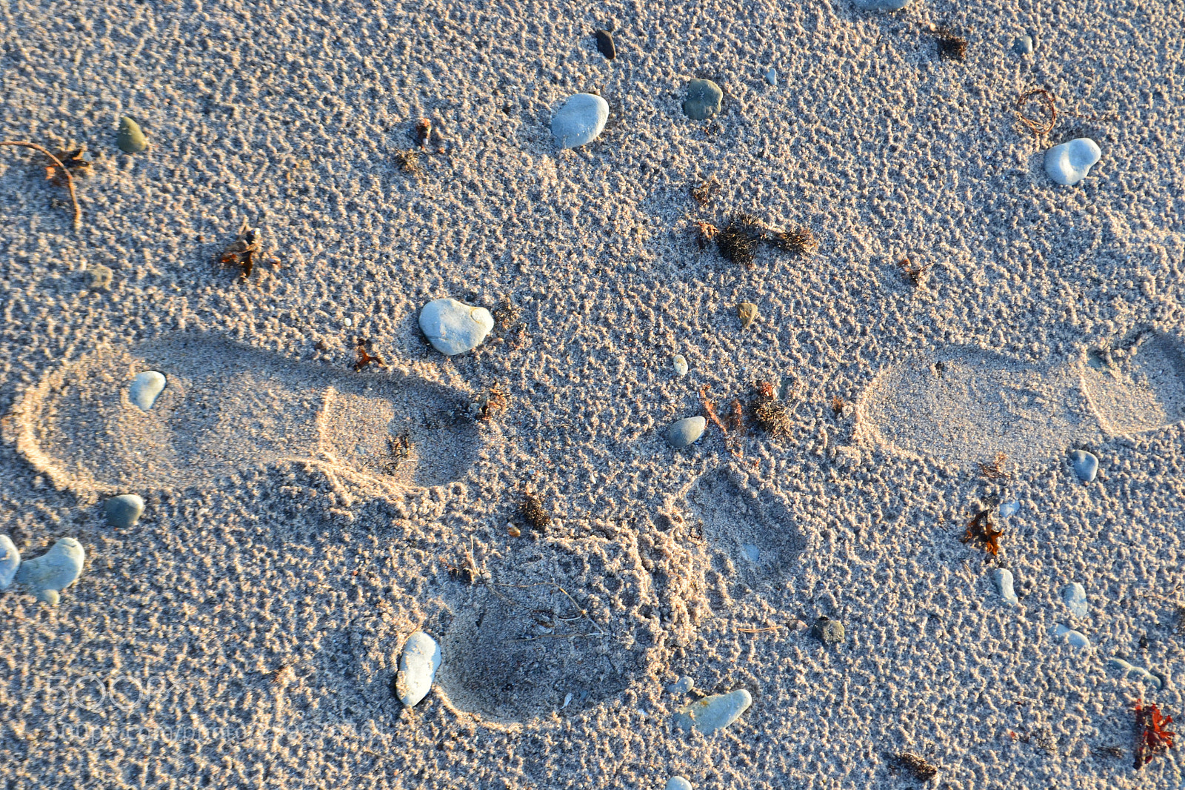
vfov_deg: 20.2
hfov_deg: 29.9
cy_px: 395
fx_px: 2221
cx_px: 592
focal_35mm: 68
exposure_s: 1/125
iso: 400
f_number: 9
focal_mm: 45
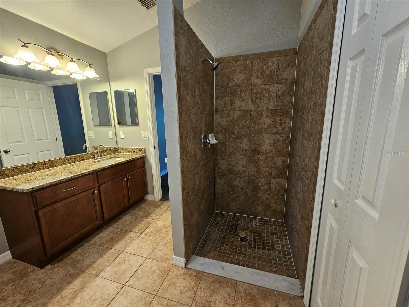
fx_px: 154
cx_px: 204
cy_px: 154
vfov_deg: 89.9
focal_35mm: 13
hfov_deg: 106.2
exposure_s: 1/60
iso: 200
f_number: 2.2
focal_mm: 2.2
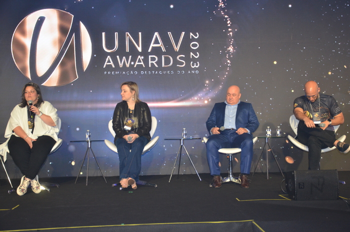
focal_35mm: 52
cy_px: 116
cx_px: 175
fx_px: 509
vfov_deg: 25.7
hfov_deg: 37.9
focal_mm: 35
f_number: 4.2
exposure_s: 1/60
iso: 800
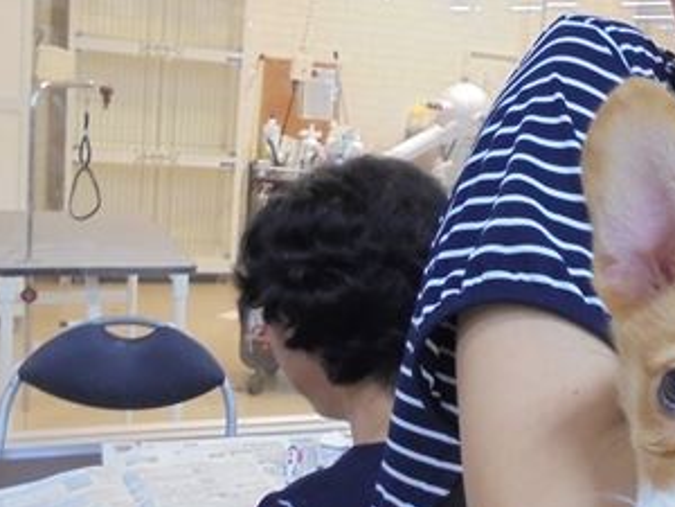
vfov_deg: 28.0
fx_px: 1014
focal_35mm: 52
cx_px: 621
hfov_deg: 34.5
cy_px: 252
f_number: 3.5
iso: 400
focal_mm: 4.6
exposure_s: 1/30
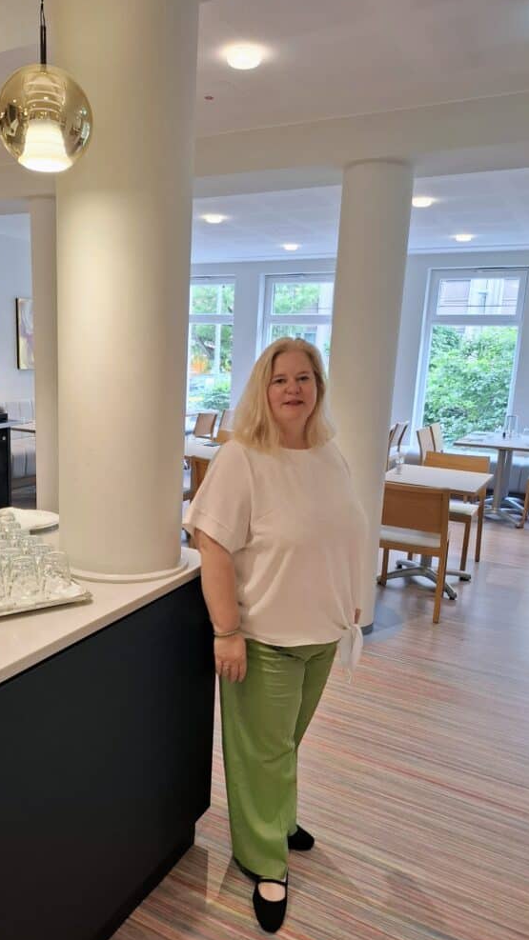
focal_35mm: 26
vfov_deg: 71.9
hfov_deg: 43.9
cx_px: 189
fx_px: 649
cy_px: 478
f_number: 1.8
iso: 320
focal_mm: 5.54
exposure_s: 1/100
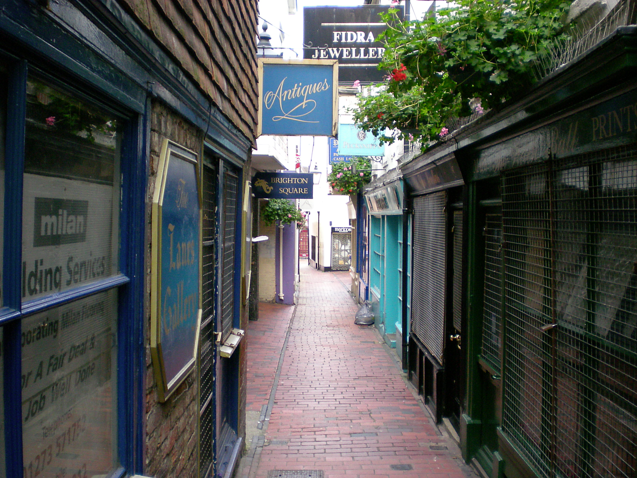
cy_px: 239
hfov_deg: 49.0
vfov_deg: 37.7
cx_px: 318
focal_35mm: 38
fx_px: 699
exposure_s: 1/23.1
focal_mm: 6.3
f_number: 3.1
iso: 200
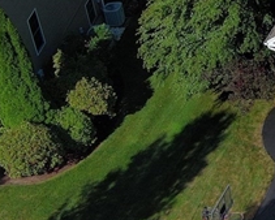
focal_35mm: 132
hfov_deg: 13.2
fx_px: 1075
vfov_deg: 11.6
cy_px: 12
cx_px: 485
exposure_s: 1/2532
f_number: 2.8
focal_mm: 10.57
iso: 100
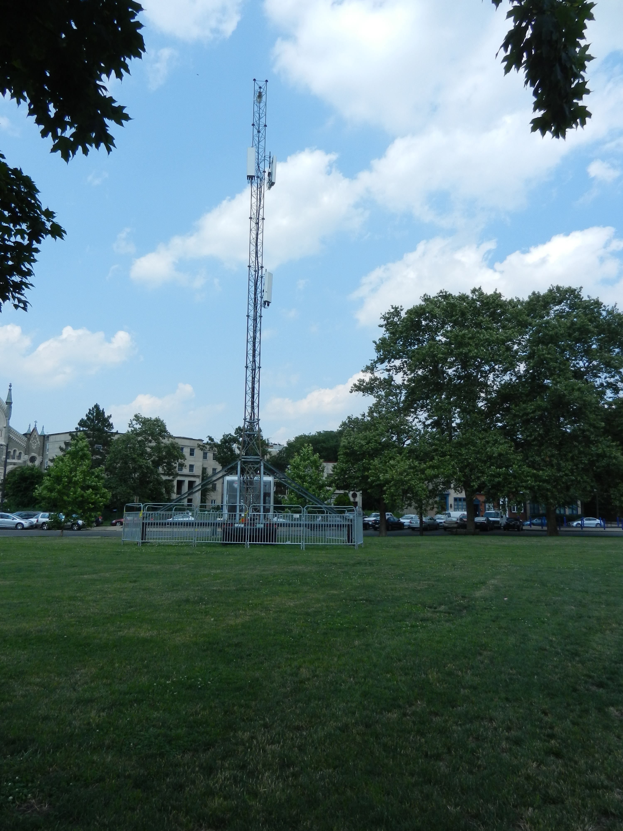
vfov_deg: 69.4
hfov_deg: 54.9
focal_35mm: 25
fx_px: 600
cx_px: 312
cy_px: 416
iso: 160
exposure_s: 1/1600
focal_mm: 4.5
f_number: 3.5
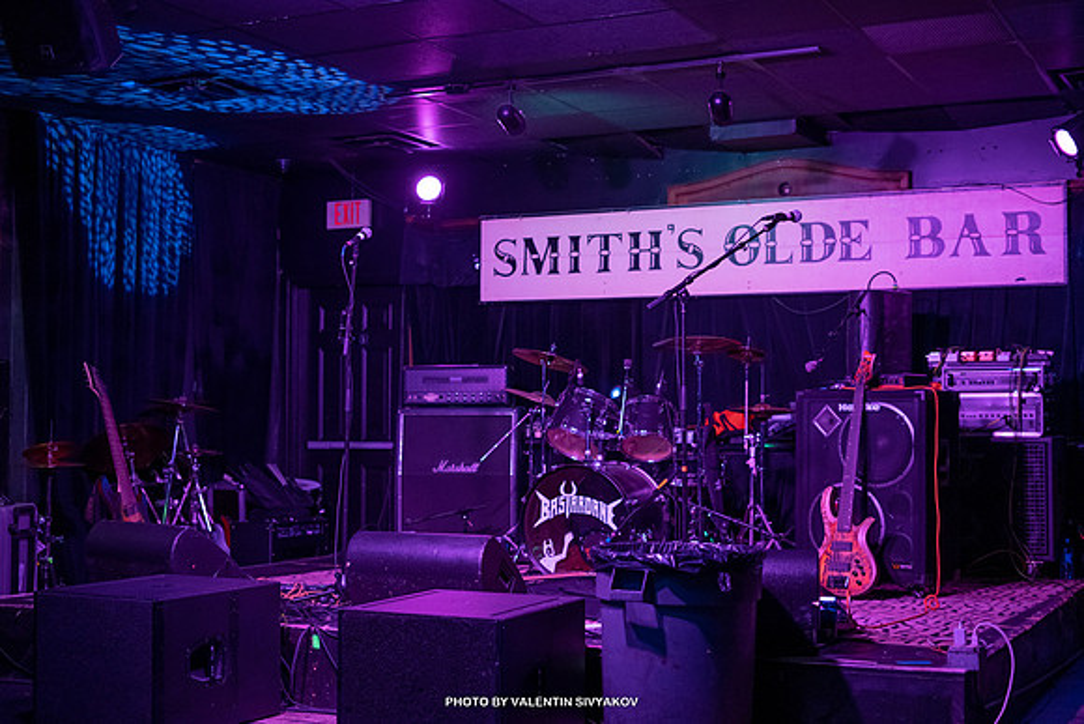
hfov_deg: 39.1
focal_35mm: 51
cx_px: 542
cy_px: 362
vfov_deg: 26.6
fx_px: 1528
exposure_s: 1/200
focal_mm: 50
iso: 2000
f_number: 2.2
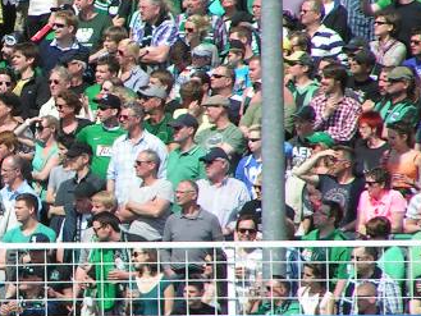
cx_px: -75
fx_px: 11230
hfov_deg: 2.1
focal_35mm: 923
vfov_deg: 1.6
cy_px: 92
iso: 50
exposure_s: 1/640
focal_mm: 58
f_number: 5
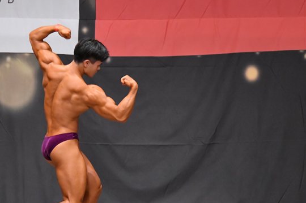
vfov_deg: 4.7
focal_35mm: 290
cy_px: 128
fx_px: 2463
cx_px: 88
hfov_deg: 7.1
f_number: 5.6
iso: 6400
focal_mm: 135
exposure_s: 1/400
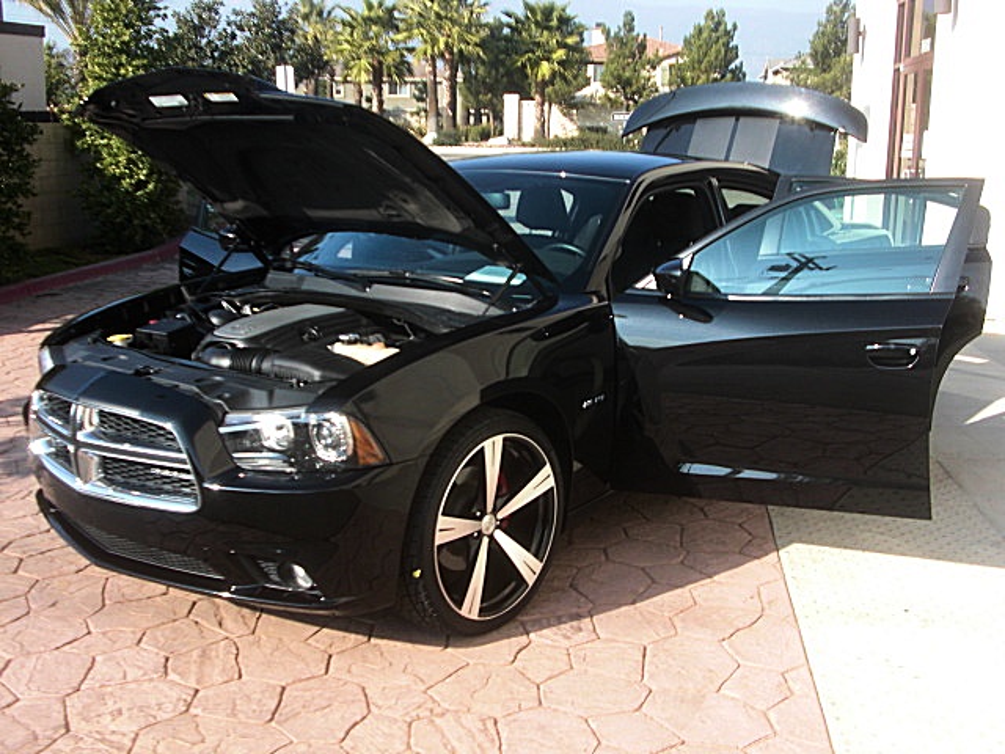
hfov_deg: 43.9
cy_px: 377
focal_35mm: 43
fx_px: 1248
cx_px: 502
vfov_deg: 33.6
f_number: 3.1
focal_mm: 7.6
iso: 50
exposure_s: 1/320
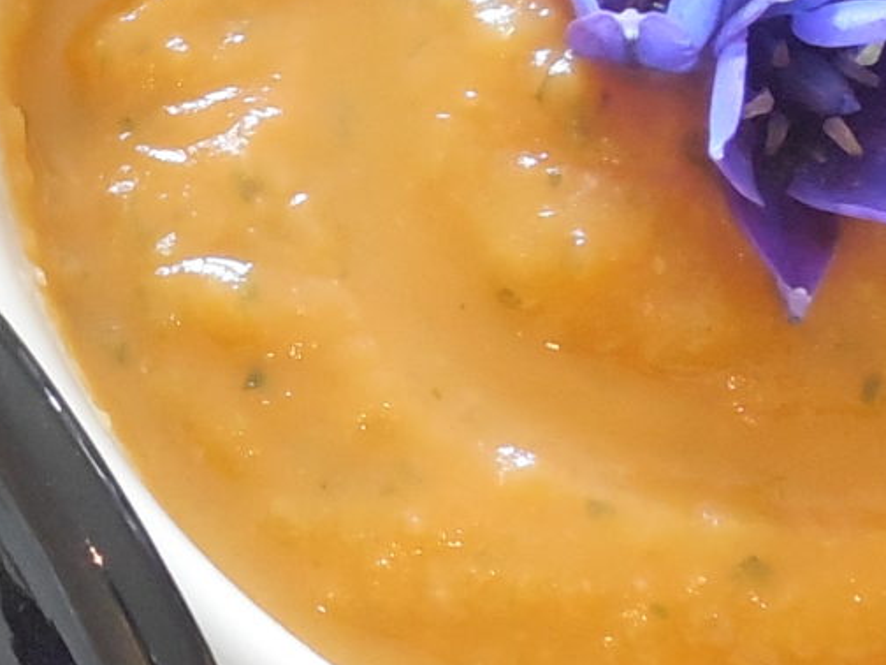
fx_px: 3251
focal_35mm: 127
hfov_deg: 15.0
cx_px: -197
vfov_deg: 11.6
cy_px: 120
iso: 400
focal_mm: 4.5
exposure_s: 1/13
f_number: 3.3
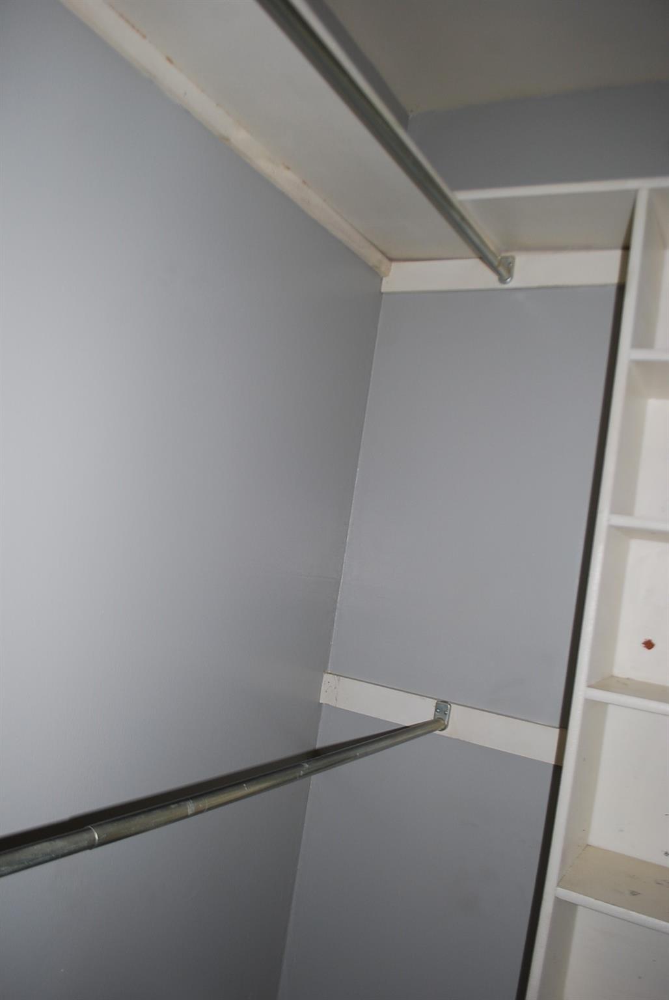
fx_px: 751
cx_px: 334
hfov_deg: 48.0
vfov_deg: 67.3
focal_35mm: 27
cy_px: 500
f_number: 3.5
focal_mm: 18
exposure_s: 1/60
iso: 200
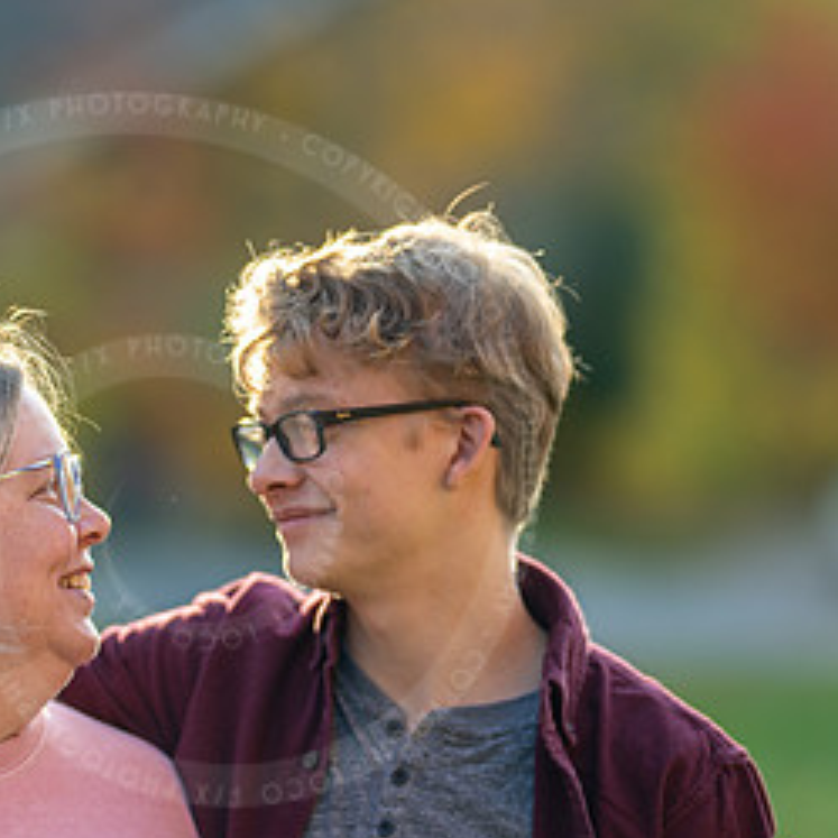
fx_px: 4601
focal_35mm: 168
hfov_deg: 10.4
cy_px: 621
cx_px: 242
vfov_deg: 10.4
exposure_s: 1/800
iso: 80
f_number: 1.2
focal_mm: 85
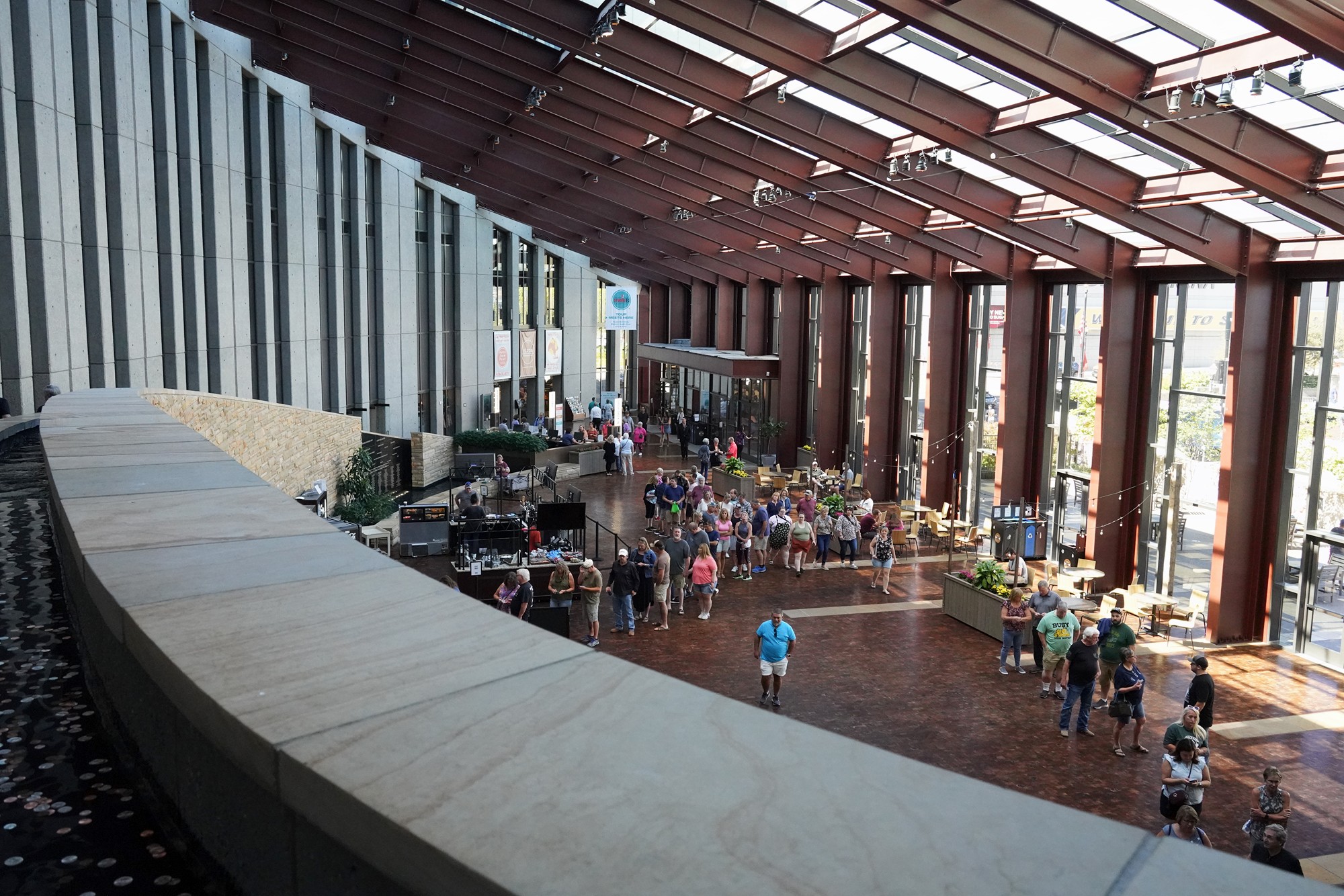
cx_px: 672
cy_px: 448
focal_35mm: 30
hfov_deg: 61.9
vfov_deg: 43.6
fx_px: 1120
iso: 6400
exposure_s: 1/100
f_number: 8
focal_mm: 30
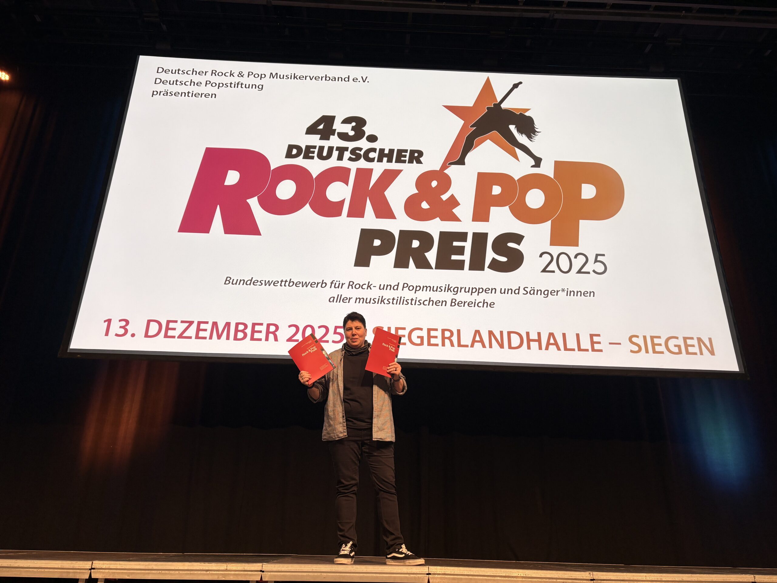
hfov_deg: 67.3
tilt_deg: +23.3
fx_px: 584
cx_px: 388
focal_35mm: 26
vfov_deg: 53.1
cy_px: 292
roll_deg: -0.4
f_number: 1.6
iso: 64
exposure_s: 1/90
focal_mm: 5.96
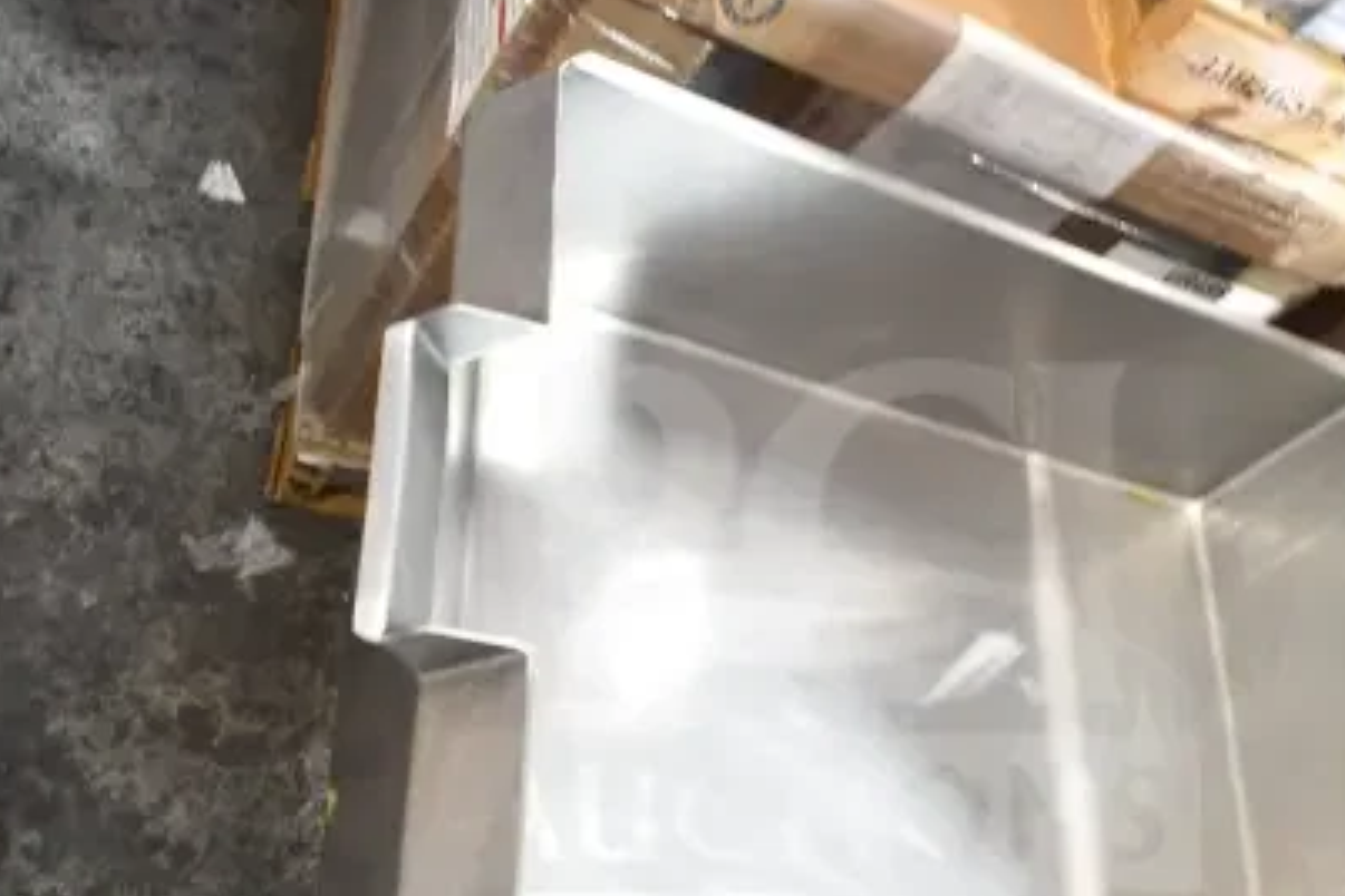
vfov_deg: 32.2
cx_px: 823
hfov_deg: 47.1
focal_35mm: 41
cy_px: 627
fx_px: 1532
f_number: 3.5
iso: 560
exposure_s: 1/30
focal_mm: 18
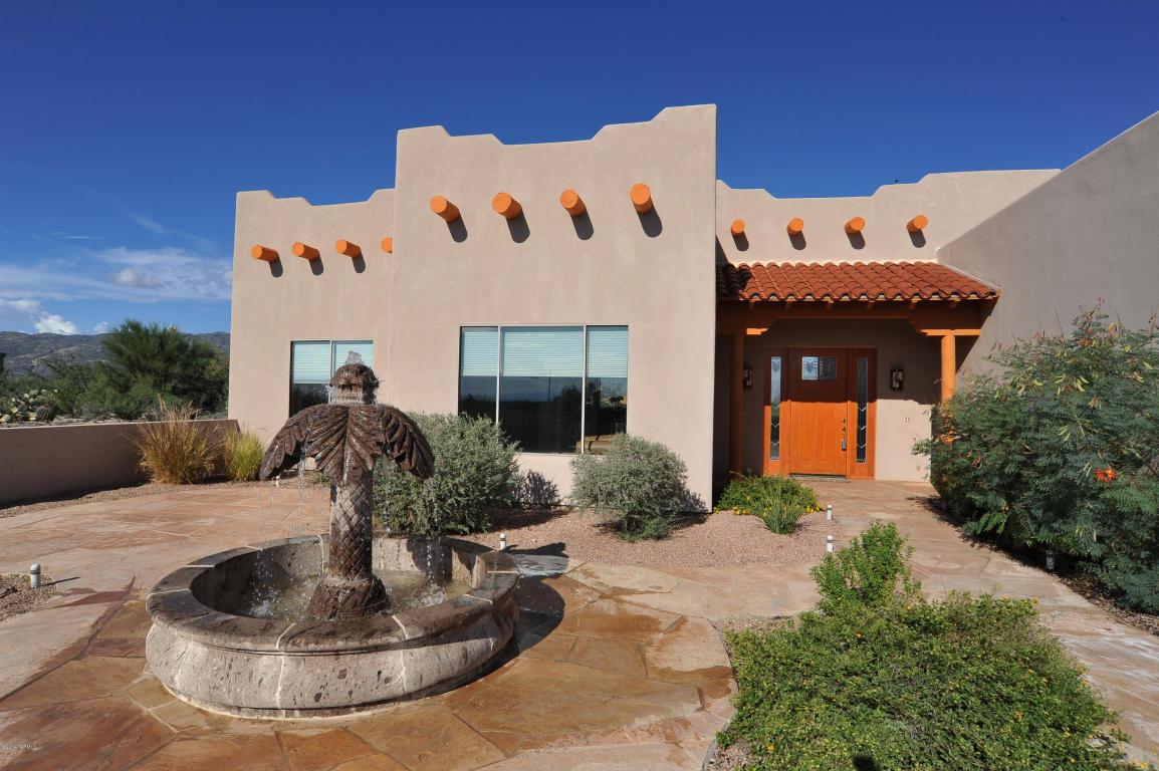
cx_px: 580
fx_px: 579
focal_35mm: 18
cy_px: 386
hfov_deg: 90.0
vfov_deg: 67.3
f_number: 16
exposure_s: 1/320
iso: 320
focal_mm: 18
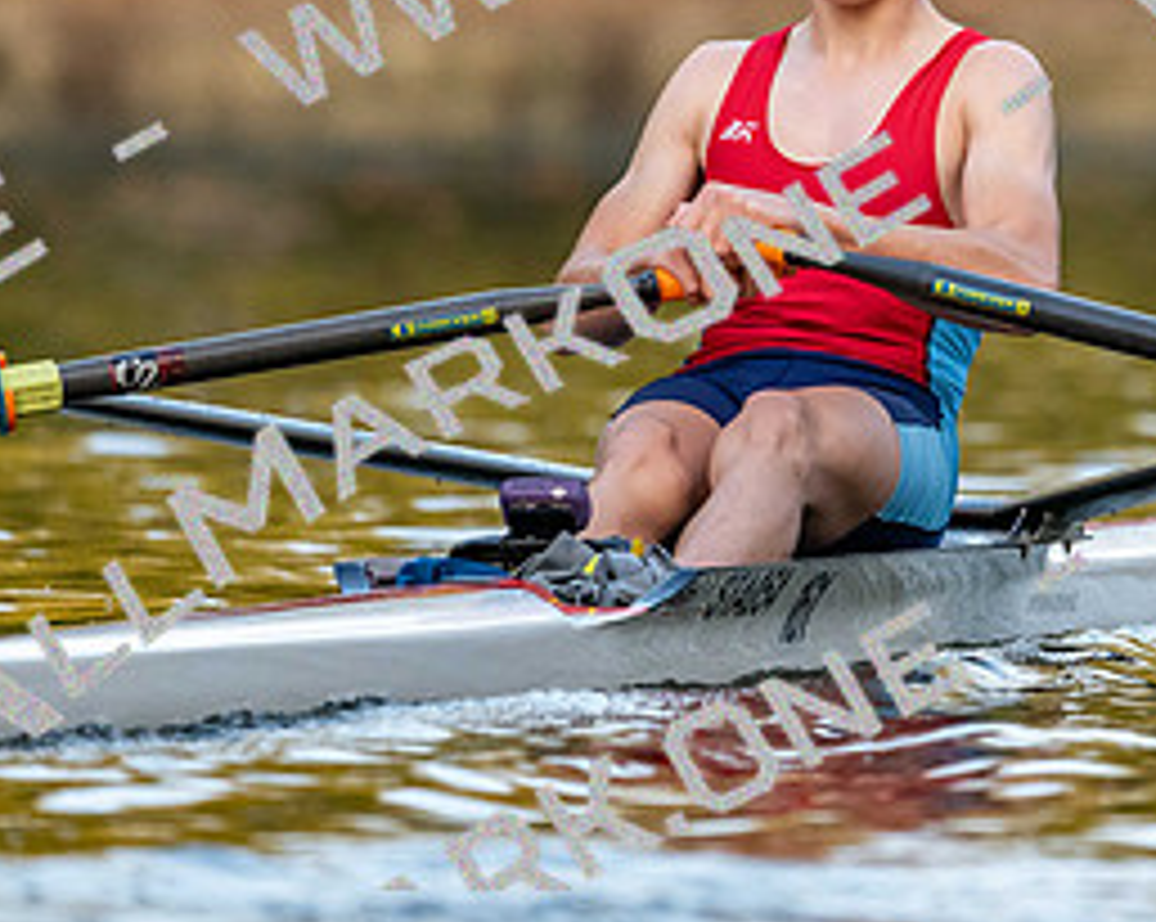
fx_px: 28980
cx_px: 796
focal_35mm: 848
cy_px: 119
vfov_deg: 1.8
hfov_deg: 2.3
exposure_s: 1/2500
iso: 3600
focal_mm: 400
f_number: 4.5
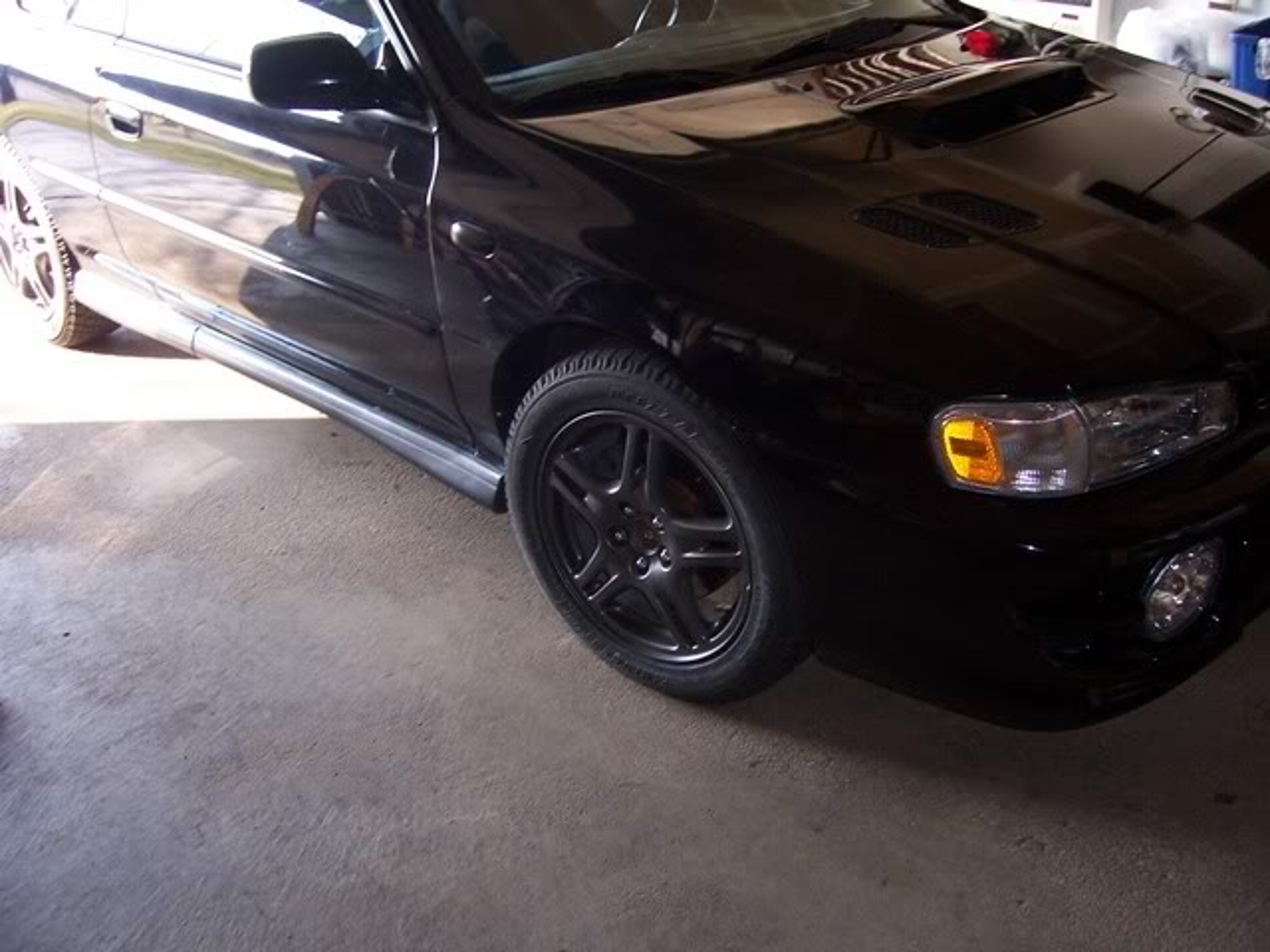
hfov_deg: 51.4
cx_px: 635
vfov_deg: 39.7
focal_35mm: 36
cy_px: 476
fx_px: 1321
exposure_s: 1/60
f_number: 3
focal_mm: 6
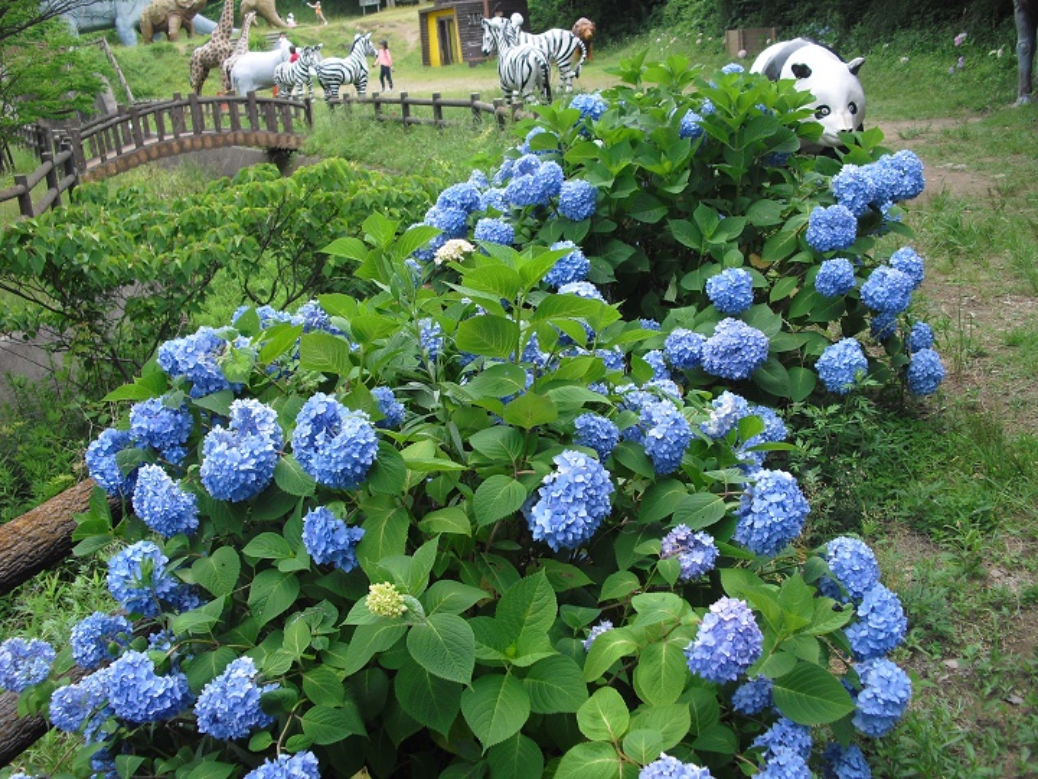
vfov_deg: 39.7
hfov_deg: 51.4
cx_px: 519
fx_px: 1080
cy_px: 390
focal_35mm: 36
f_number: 3.1
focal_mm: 6.3
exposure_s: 1/250
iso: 100
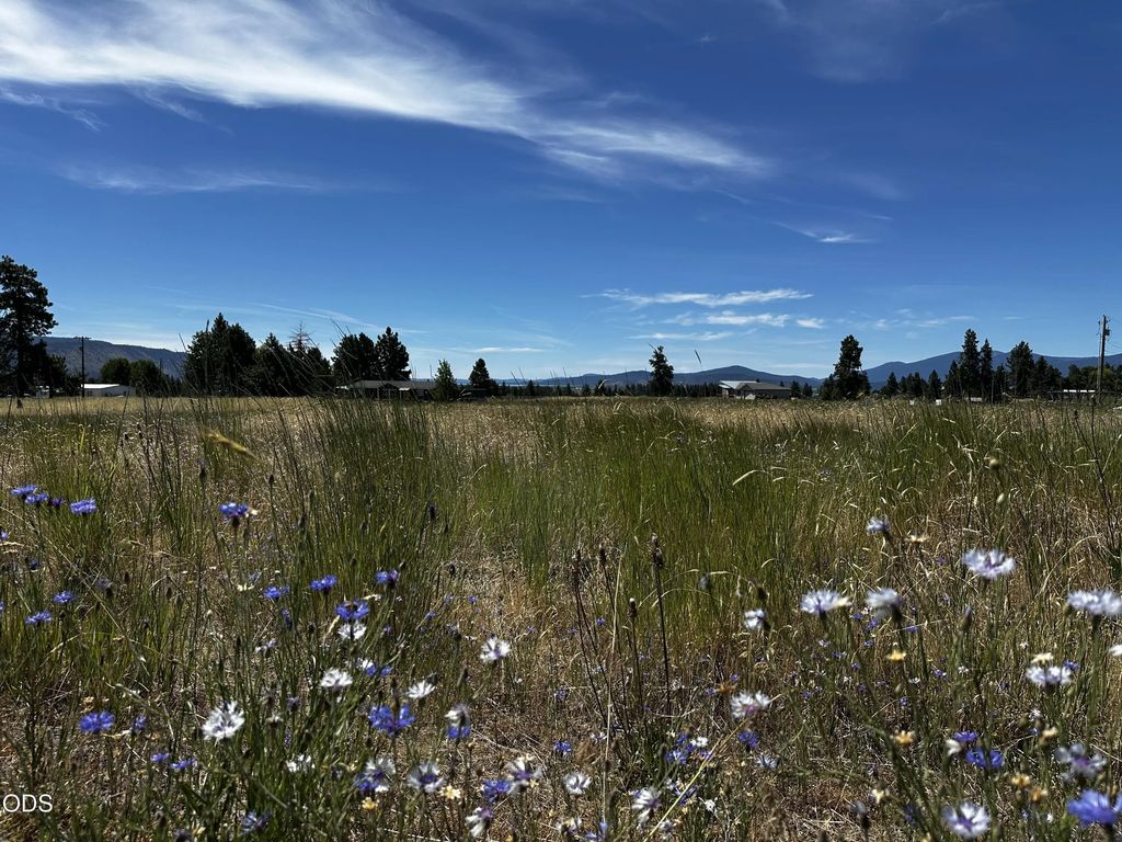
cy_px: 421
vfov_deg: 56.8
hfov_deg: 71.6
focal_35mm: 24
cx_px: 561
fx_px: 778
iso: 80
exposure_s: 1/5848
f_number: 1.78
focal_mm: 6.86
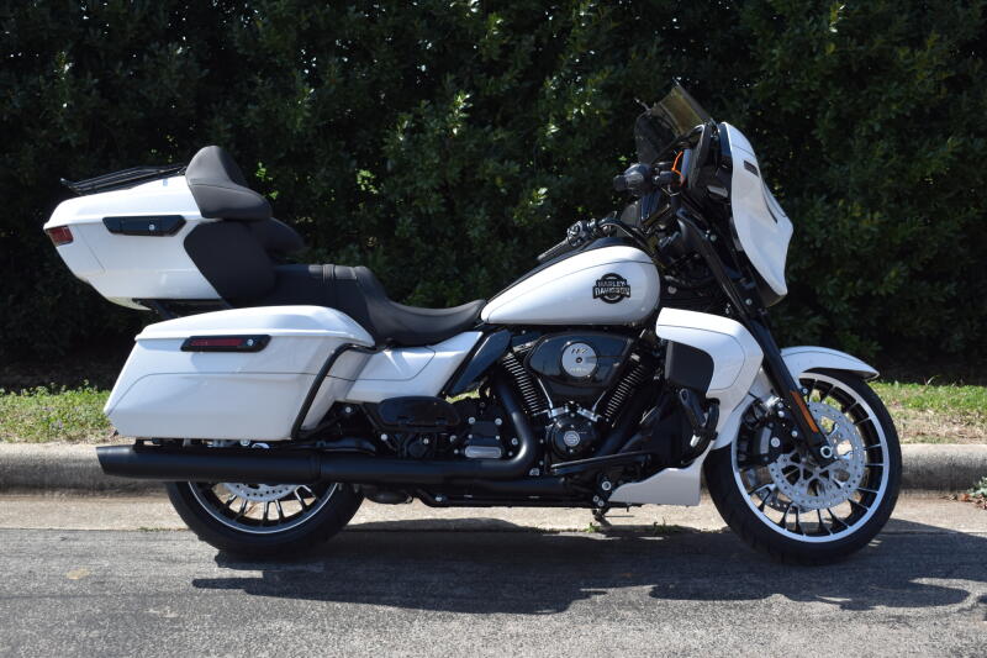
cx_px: 494
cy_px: 329
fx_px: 1398
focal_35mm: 51
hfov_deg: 38.9
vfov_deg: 26.5
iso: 400
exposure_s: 1/1600
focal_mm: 34
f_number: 5.6
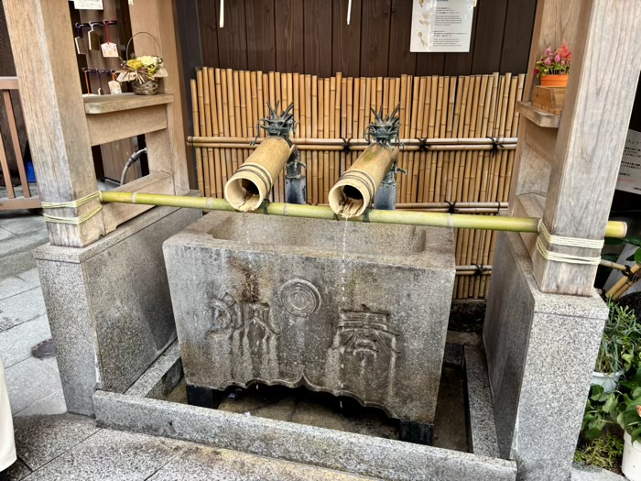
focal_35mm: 26
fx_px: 481
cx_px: 320
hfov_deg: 67.3
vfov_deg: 53.1
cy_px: 240
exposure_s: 1/121
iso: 100
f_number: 1.6
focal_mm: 5.96
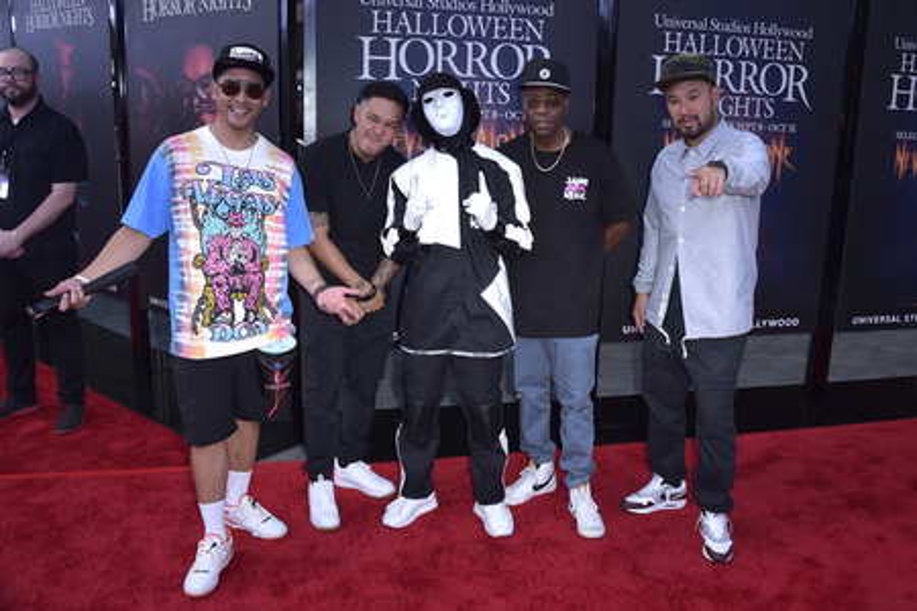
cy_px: 306
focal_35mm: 28
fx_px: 713
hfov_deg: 65.5
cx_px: 458
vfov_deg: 46.4
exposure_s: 1/250
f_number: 7.1
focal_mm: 28
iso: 1250
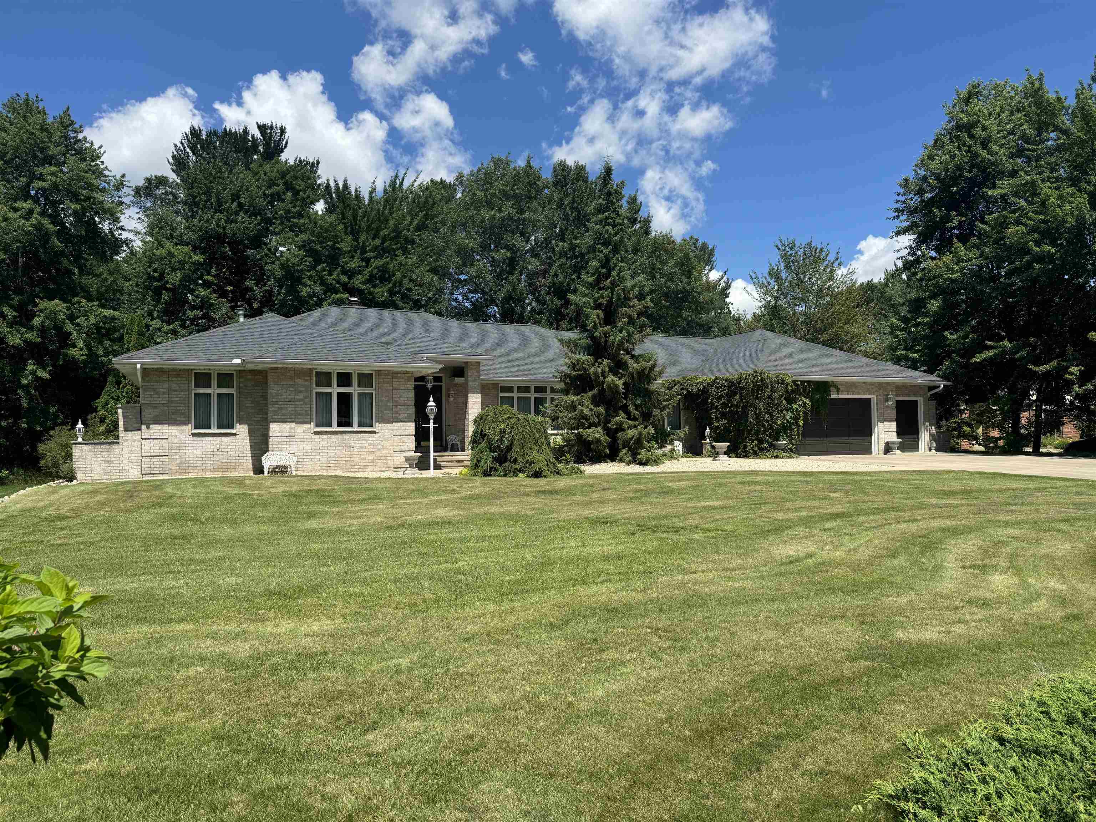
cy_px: 411
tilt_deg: +1.3
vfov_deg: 56.8
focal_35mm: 24
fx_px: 760
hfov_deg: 71.6
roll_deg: +0.6
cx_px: 548
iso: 80
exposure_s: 1/3597
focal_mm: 6.76
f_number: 1.78
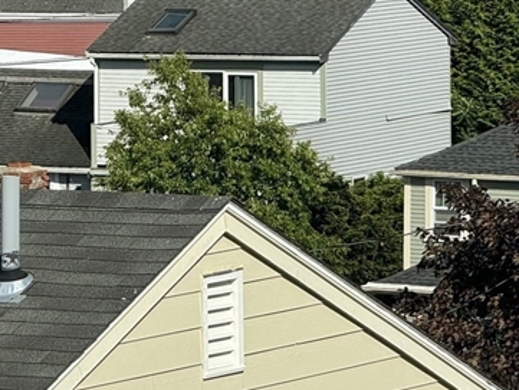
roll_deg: +0.0
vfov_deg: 4.4
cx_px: 321
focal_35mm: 340
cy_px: 0
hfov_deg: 5.8
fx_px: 5099
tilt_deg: -2.4
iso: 50
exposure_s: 1/1248
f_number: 2.8
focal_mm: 15.66
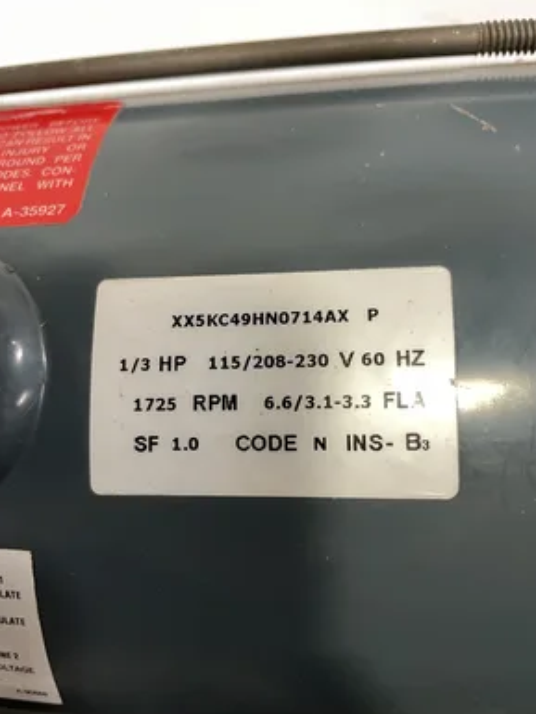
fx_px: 557
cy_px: 363
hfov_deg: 51.4
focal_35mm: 27
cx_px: 271
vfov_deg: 65.3
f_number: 1.6
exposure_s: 1/60
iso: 250
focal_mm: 4.2
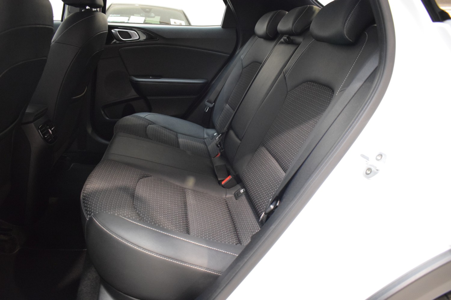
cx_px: 226
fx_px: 338
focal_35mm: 27
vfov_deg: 47.9
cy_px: 150
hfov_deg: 67.4
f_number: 3.5
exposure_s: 1/60
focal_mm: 18
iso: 3600
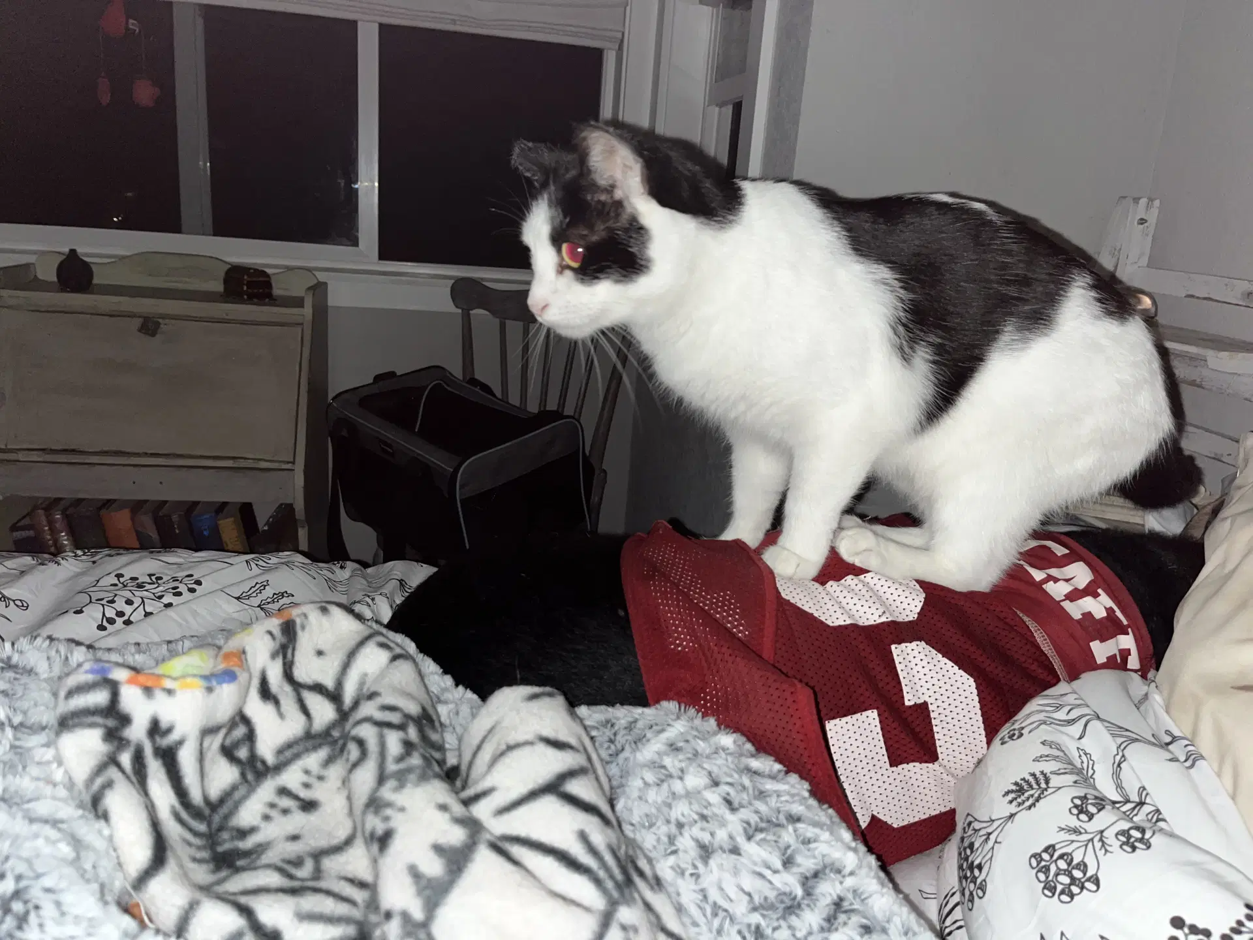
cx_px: 626
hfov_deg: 67.3
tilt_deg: -16.5
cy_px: 470
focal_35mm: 26
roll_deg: -3.7
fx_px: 941
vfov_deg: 53.1
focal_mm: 5.1
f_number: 1.6
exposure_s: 1/4
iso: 40
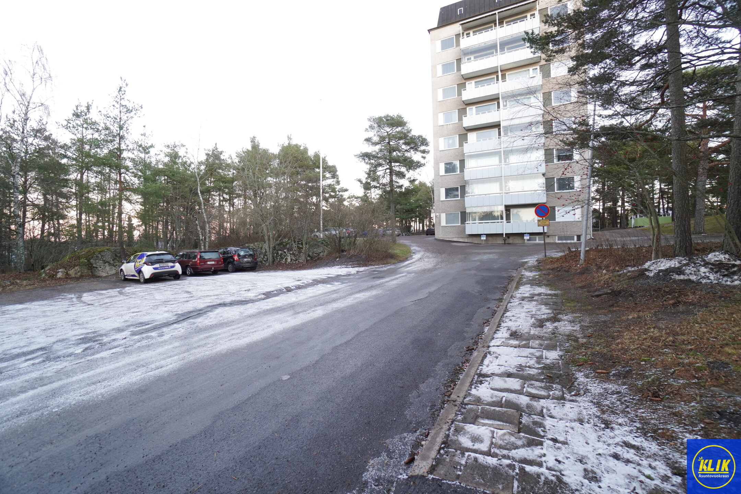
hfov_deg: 100.4
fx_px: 309
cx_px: 370
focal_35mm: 15
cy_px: 247
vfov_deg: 77.3
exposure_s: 1/25
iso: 320
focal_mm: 10
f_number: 4.5
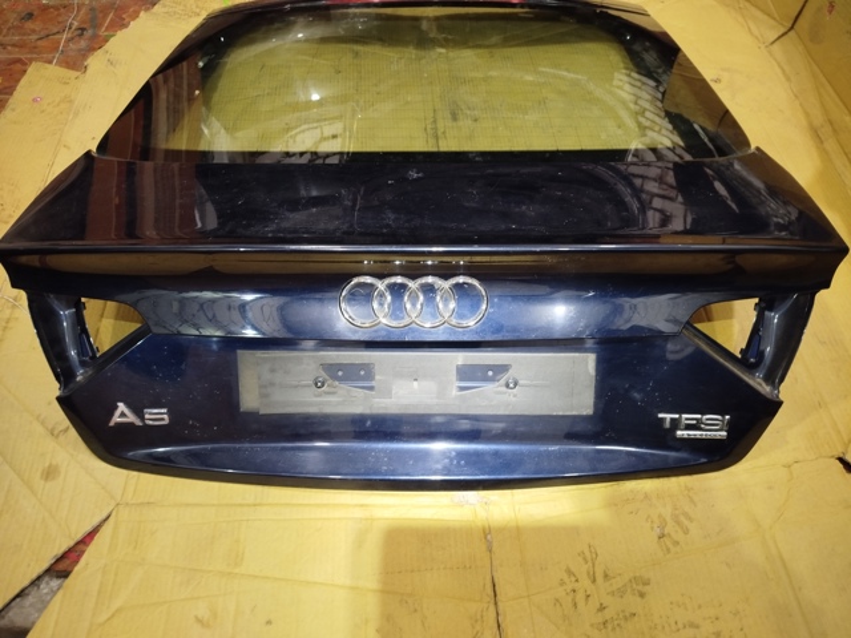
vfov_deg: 56.8
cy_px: 319
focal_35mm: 24
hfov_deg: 71.6
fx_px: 590
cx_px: 426
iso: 400
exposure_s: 1/25
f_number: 1.7
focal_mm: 5.31
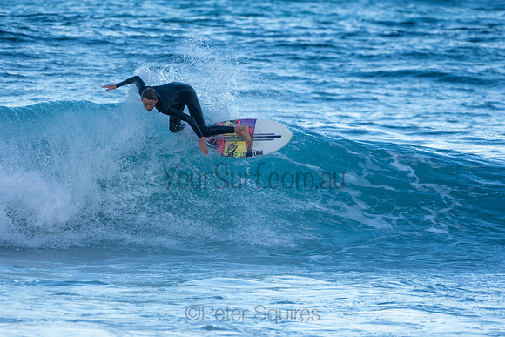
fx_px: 10523
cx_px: 252
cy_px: 168
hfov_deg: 2.7
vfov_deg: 1.8
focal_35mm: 750
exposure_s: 1/800
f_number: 5.6
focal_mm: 500
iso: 320
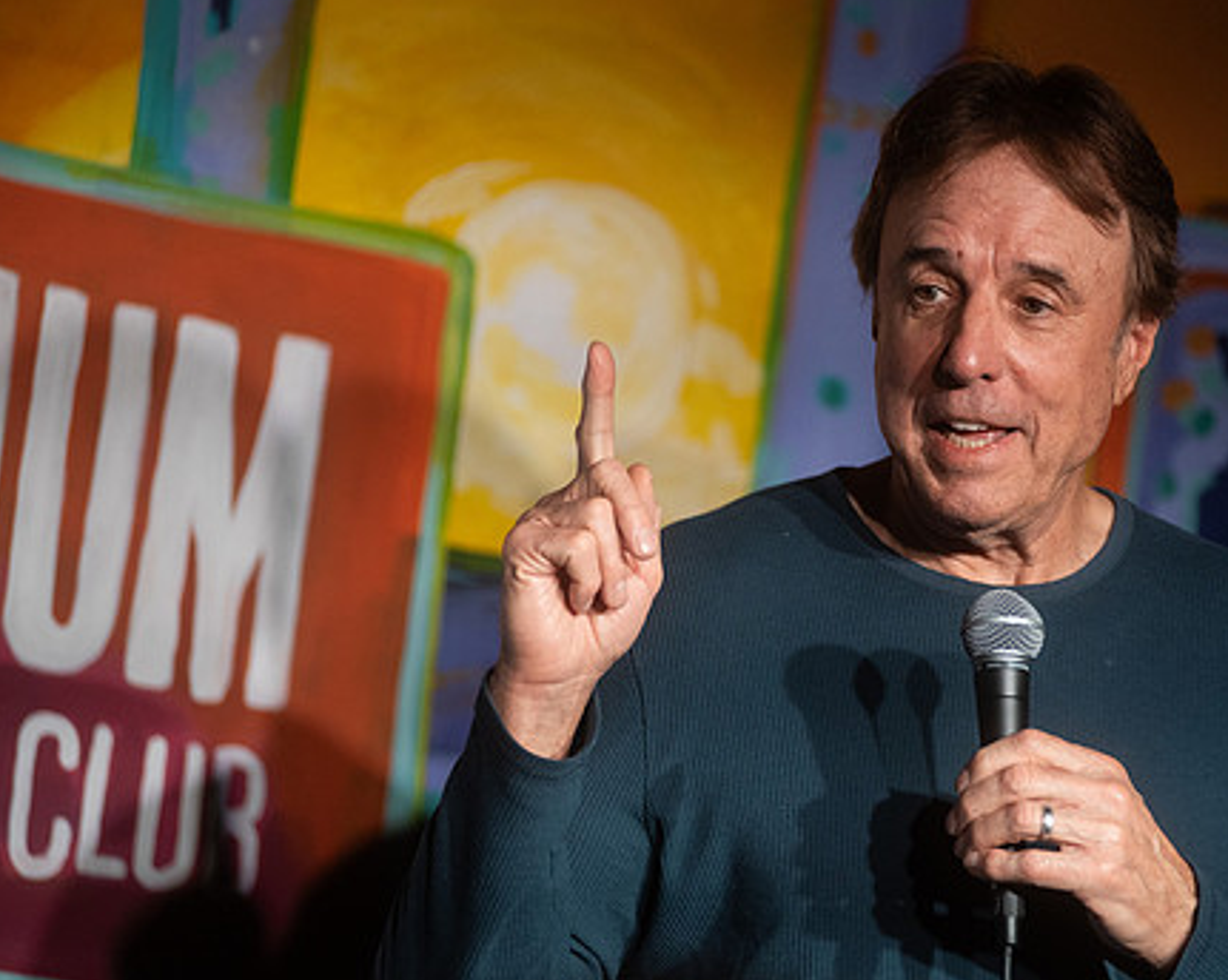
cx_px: 795
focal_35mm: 215
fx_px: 7807
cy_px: 506
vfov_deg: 7.2
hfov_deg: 9.0
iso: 2000
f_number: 3.5
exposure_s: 1/320
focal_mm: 170
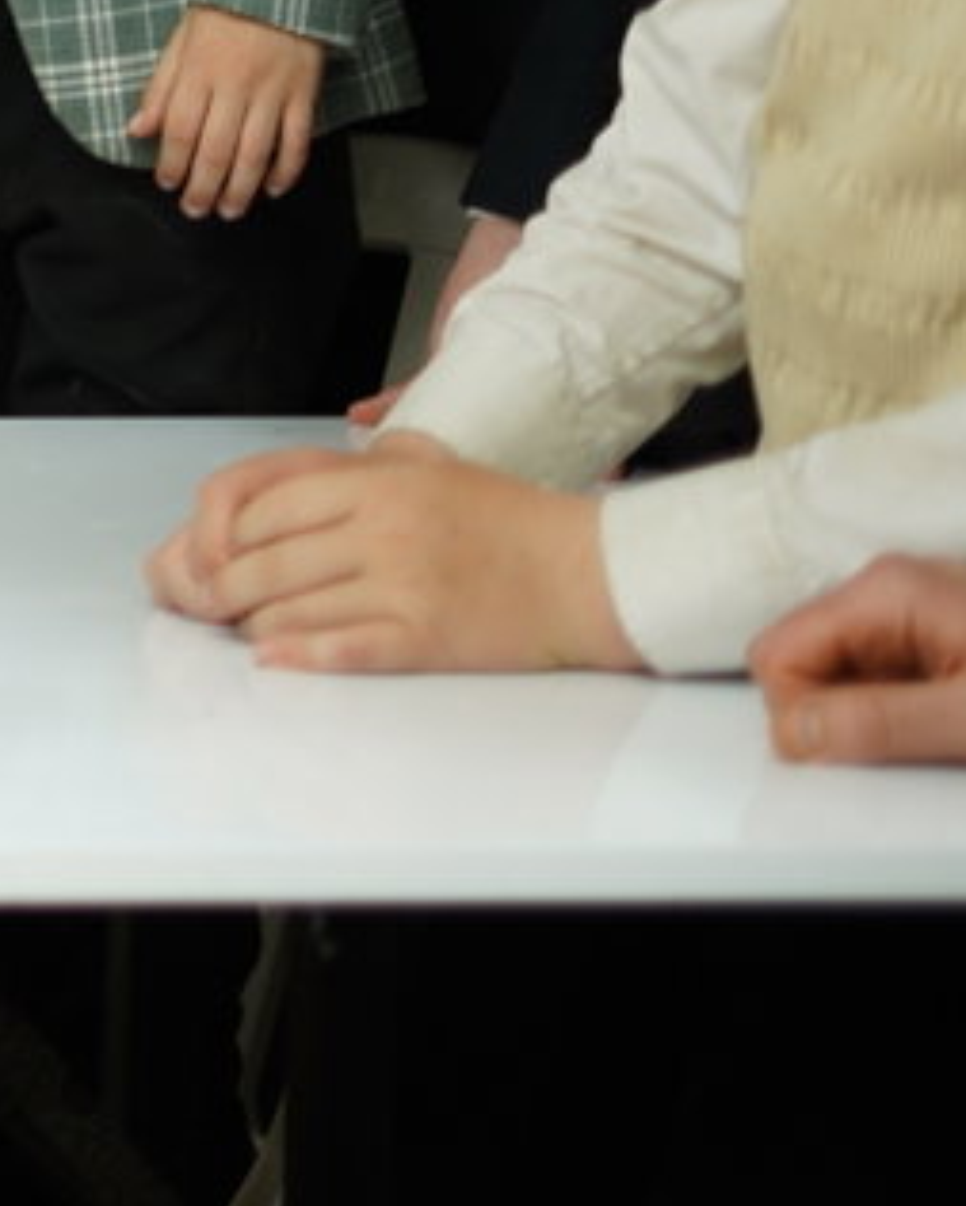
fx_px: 7430
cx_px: -1512
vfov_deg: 9.2
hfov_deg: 6.9
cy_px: -158
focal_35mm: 208
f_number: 1.8
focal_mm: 50
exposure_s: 1/125
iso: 200
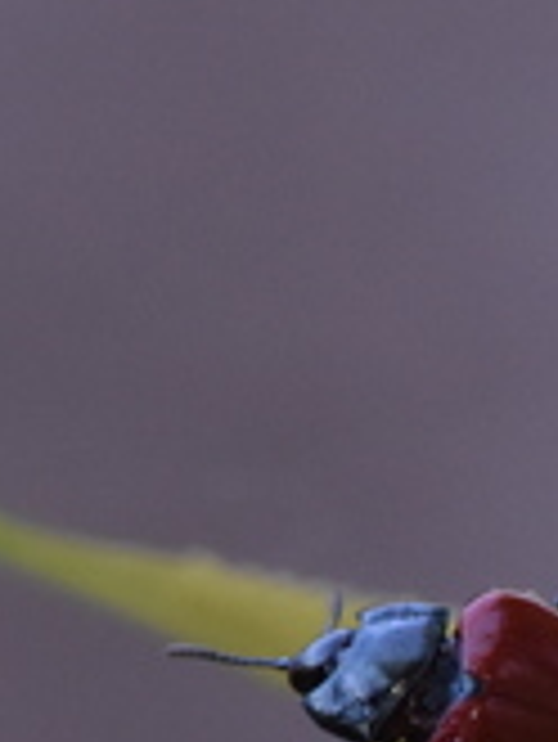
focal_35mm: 2512
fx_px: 53921
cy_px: 751
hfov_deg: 0.6
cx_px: 639
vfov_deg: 0.8
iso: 800
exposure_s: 1/400
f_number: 9
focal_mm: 300
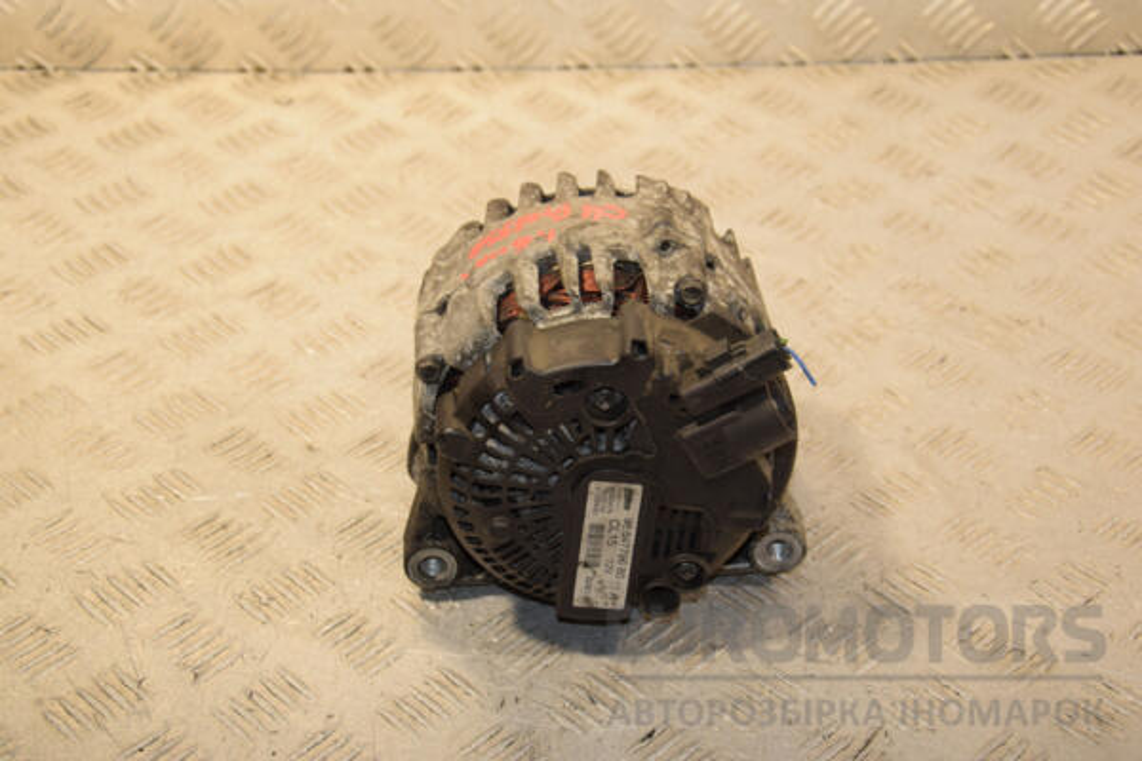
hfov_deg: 28.1
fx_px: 2284
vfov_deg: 18.9
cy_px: 380
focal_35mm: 72
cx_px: 571
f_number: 5.6
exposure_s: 1/200
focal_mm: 48
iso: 800
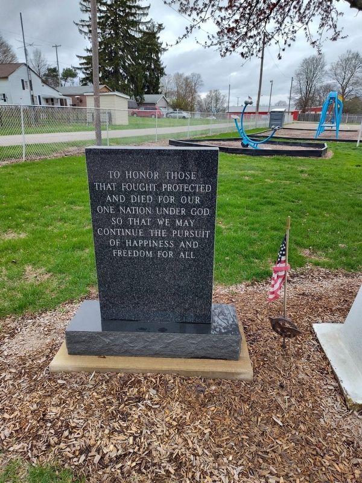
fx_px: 321
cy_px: 242
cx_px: 181
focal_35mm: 23
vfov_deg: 73.9
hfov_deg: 58.9
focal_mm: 5.56
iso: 100
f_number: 1.8
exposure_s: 1/376
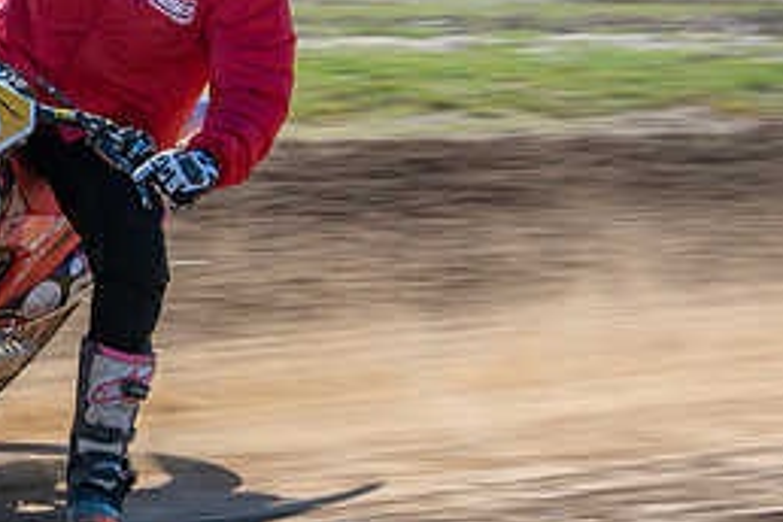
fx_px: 7329
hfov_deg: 6.1
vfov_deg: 4.1
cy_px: 190
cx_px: -12
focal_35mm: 337
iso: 200
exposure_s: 1/160
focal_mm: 100
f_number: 8
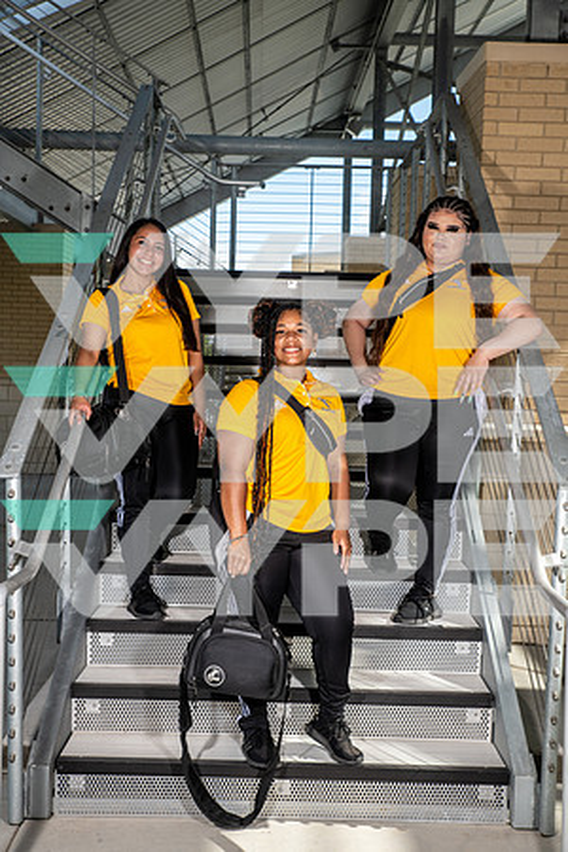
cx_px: 284
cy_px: 426
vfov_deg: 41.1
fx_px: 1136
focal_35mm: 48
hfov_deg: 28.1
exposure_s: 1/320
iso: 160
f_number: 7.1
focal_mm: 48
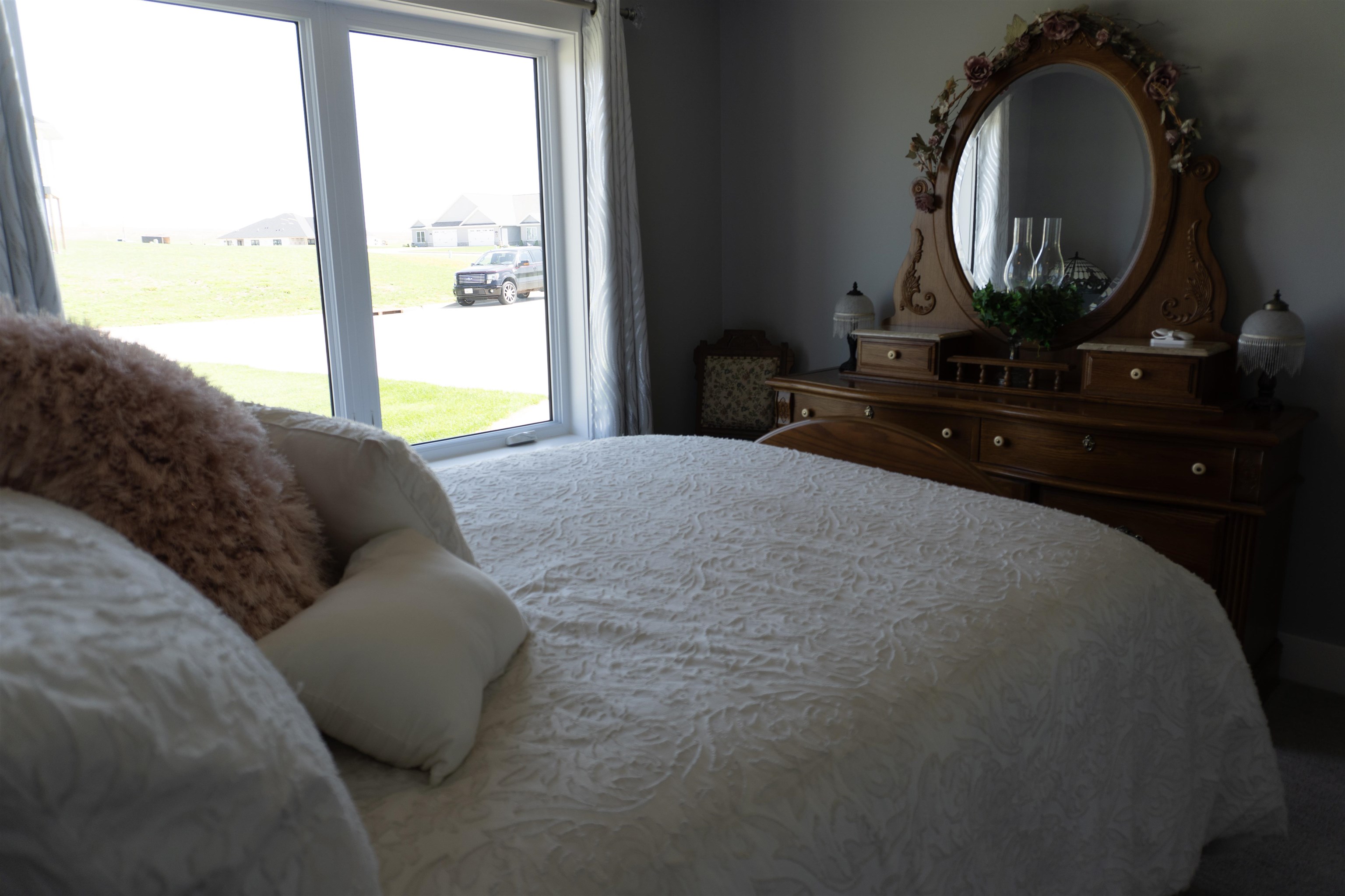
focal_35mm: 24
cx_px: 672
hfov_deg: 73.7
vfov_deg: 53.1
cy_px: 448
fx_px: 897
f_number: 4.5
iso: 100
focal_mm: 16
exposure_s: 1/80
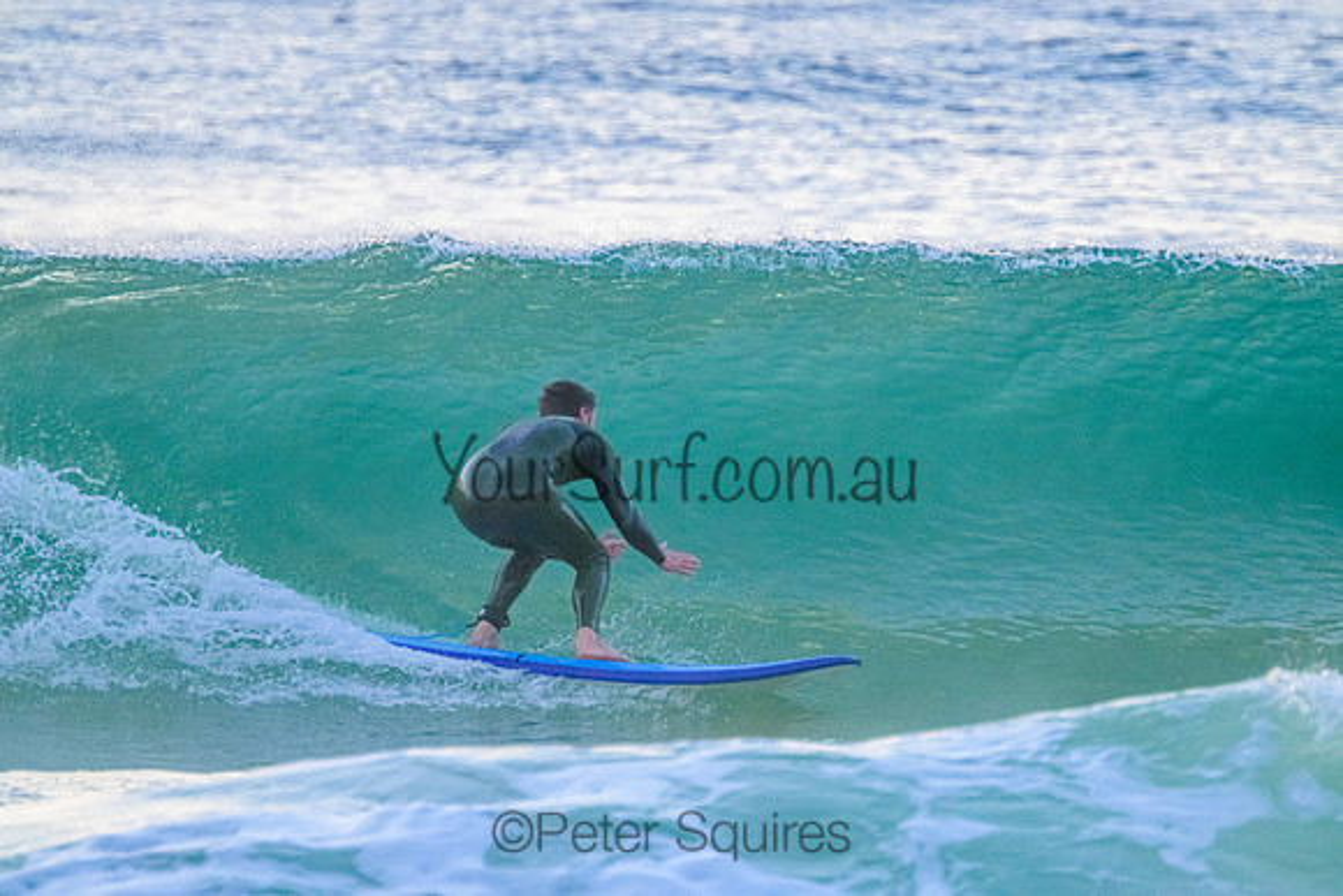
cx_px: 672
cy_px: 448
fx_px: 29850
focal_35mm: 800
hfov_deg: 2.6
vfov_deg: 1.7
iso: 5000
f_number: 11
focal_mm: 800
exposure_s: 1/1600
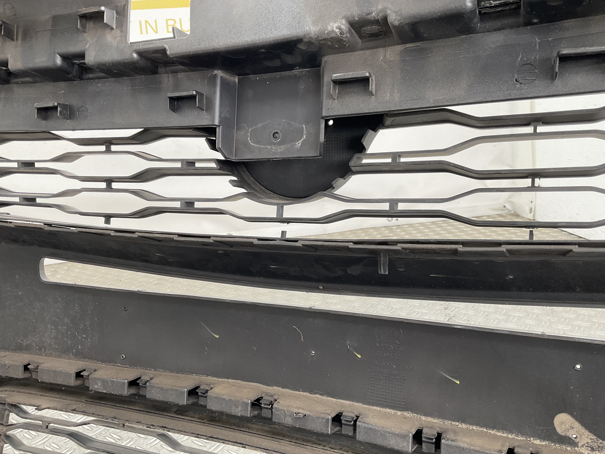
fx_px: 507
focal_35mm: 29
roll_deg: +3.2
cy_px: 227
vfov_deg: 48.2
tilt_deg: -14.5
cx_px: 302
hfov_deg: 61.7
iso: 40
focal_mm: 3
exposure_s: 1/100
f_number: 1.8
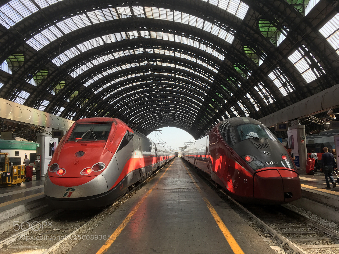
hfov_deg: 61.7
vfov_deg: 48.2
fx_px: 284
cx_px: 170
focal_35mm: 29
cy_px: 127
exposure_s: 1/279
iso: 25
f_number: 2.2
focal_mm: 4.15
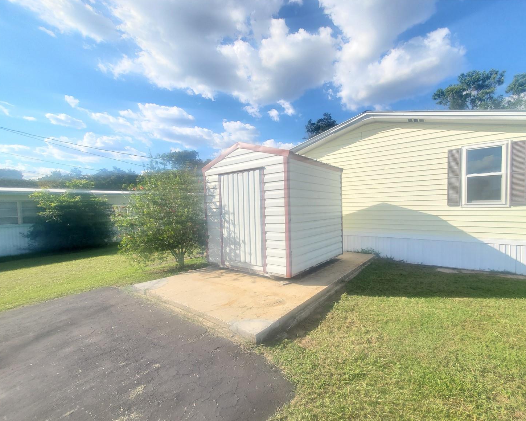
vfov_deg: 88.0
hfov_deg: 100.5
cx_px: 285
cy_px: 216
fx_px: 218
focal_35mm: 14
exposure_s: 1/579
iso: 50
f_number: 2.2
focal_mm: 1.8
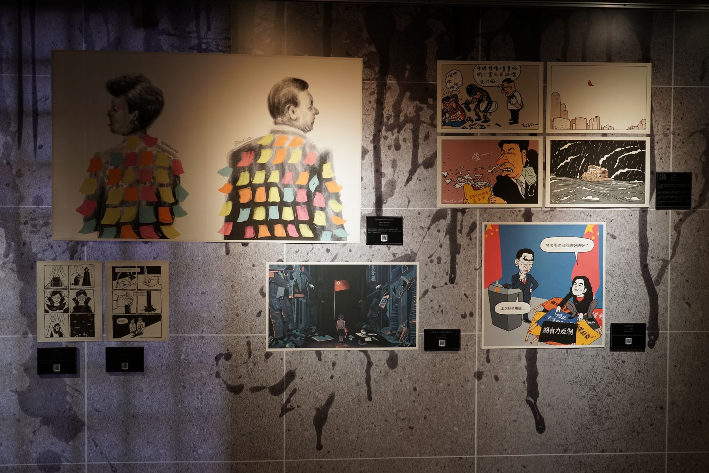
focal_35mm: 40
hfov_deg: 47.9
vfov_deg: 33.0
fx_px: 798
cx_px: 354
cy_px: 236
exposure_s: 1/60
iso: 800
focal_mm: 27
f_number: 4.5
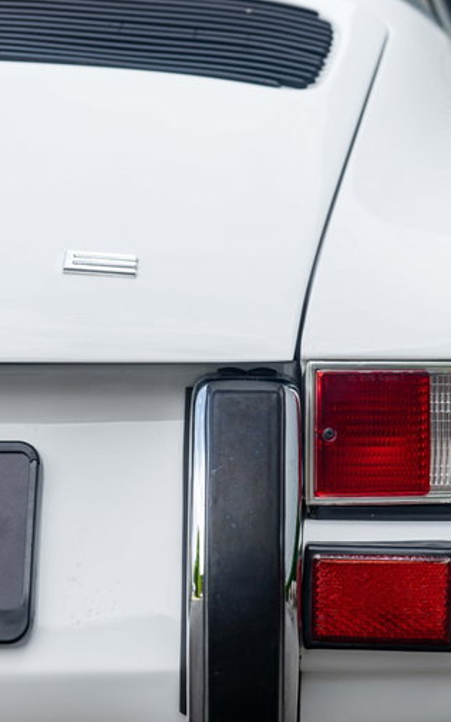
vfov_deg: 22.1
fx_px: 1848
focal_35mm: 94
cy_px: 359
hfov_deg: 13.8
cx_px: 403
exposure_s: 1/40
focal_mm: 61
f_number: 5.6
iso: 50
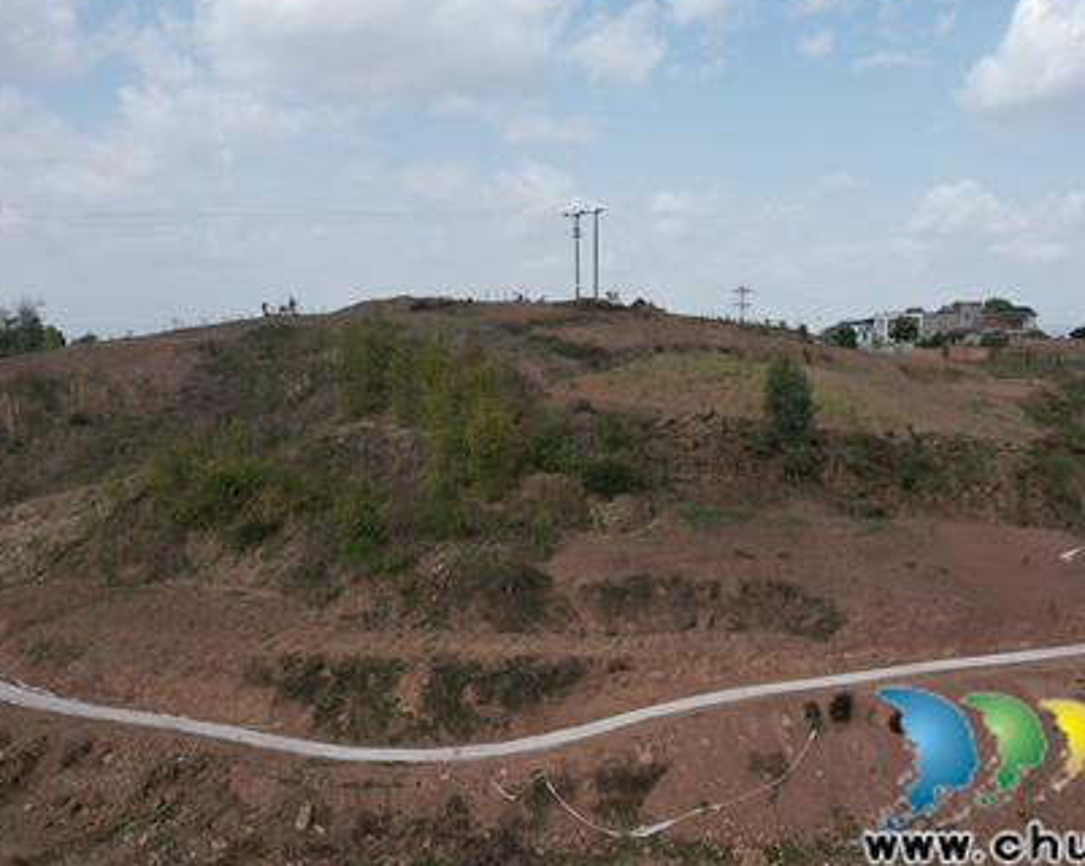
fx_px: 1059
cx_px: 609
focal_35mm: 33
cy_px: 342
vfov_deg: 44.2
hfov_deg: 54.1
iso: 100
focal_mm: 8.38
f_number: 2.8
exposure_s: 1/2000
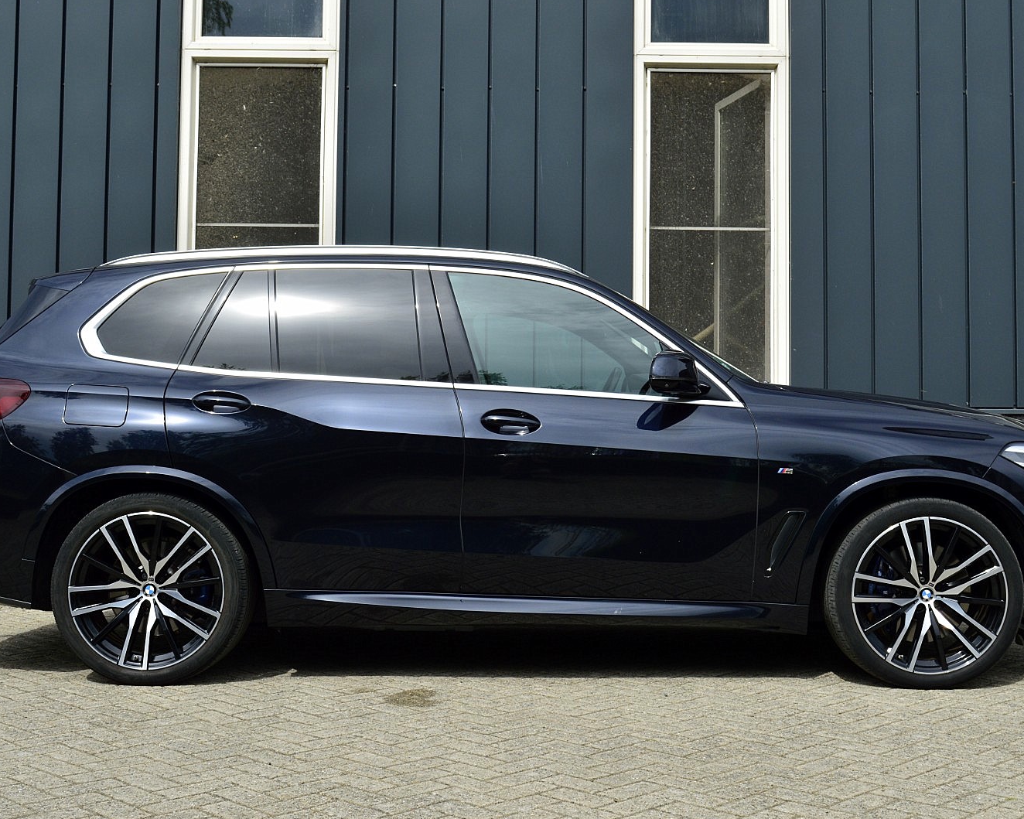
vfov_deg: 32.4
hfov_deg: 39.9
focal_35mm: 47
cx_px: 519
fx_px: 1411
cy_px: 409
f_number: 11
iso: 250
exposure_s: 1/500
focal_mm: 27
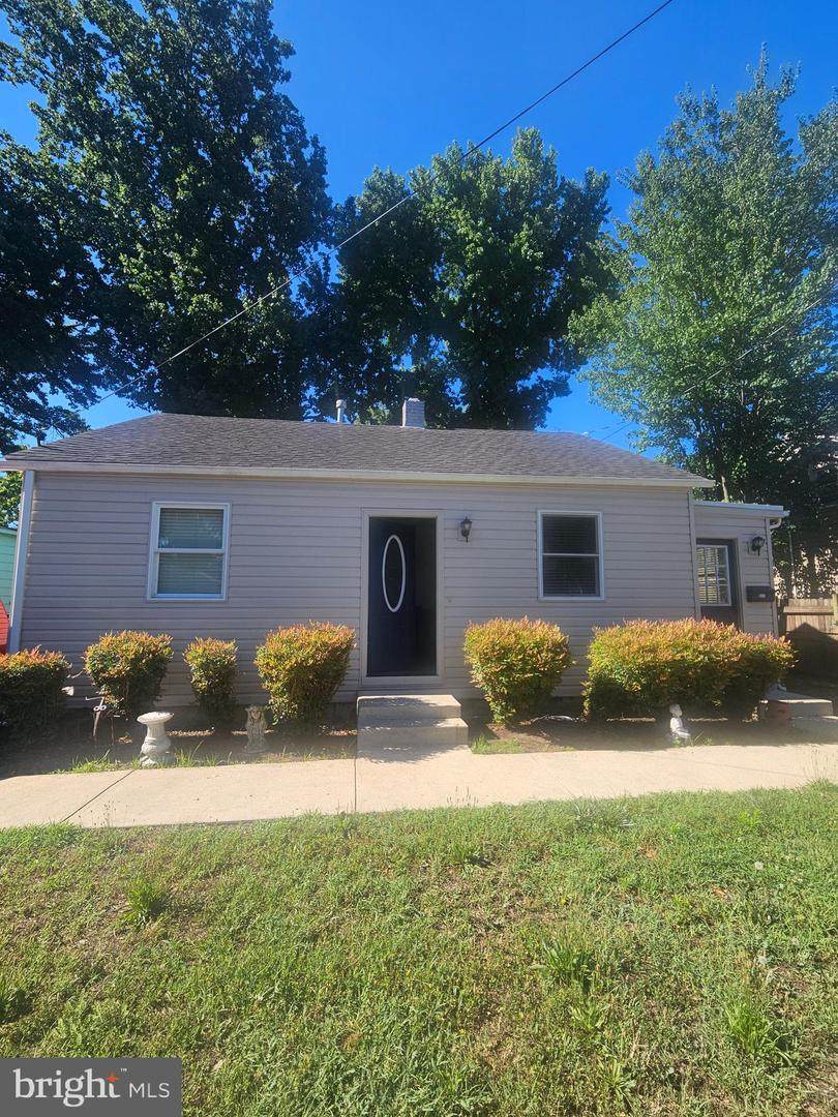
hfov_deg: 89.9
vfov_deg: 106.2
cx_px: 419
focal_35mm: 13
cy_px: 558
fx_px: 420
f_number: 2.2
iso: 50
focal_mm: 2.2
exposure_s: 1/965
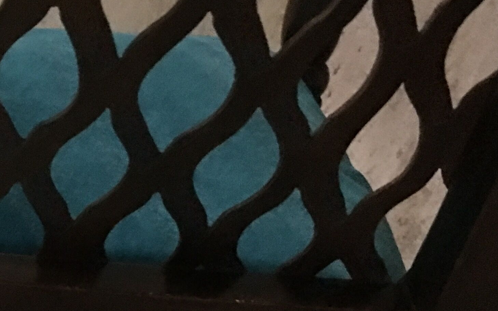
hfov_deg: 22.9
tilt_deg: -37.1
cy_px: 464
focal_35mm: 85
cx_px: -55
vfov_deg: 14.4
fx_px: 1154
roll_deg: -6.4
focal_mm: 4.15
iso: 200
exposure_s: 1/4
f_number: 2.2
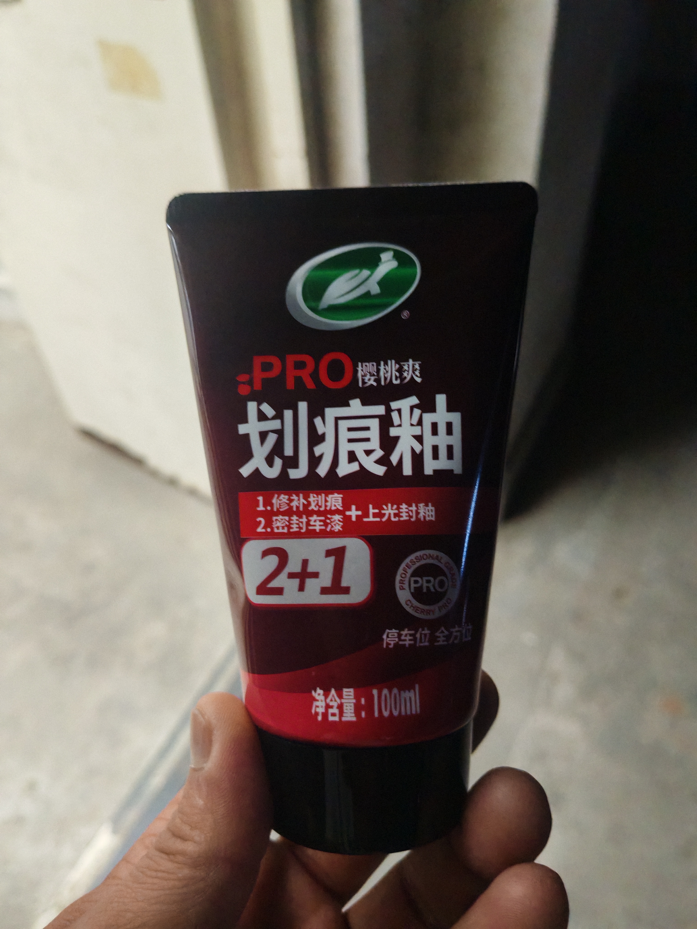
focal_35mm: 27
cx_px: 348
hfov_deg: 51.4
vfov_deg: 65.3
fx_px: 725
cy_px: 464
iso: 1250
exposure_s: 1/50
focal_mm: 5.52
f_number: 1.95
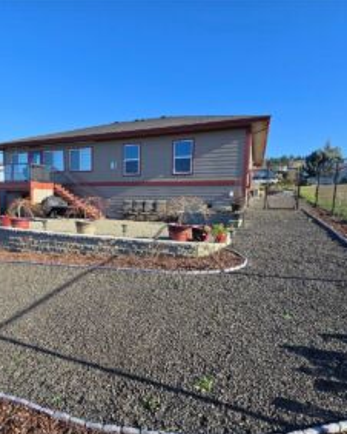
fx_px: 231
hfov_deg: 73.4
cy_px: 229
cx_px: 147
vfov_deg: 86.2
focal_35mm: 18
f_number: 2.2
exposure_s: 1/1225
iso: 50
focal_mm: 2.2
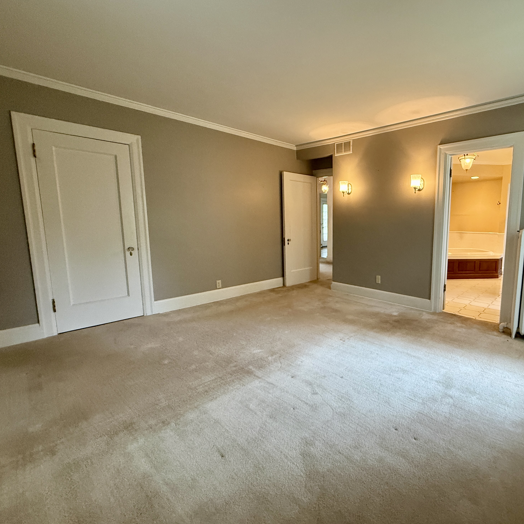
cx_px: 344
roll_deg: -0.6
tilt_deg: -7.6
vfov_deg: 84.0
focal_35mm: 17
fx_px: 291
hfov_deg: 81.5
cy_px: 258
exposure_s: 1/60
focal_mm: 2.22
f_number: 2.2
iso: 500
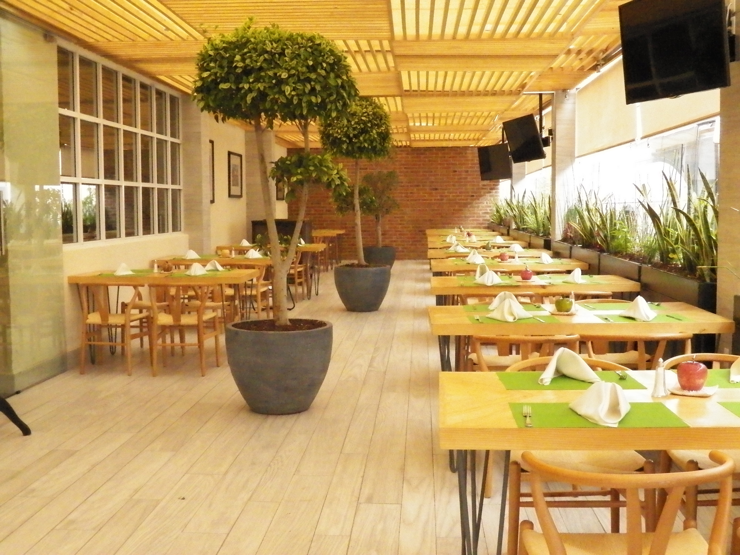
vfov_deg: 36.0
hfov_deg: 46.8
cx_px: 370
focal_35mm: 40
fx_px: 855
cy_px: 278
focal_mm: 7.1
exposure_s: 1/640
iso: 3200
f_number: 5
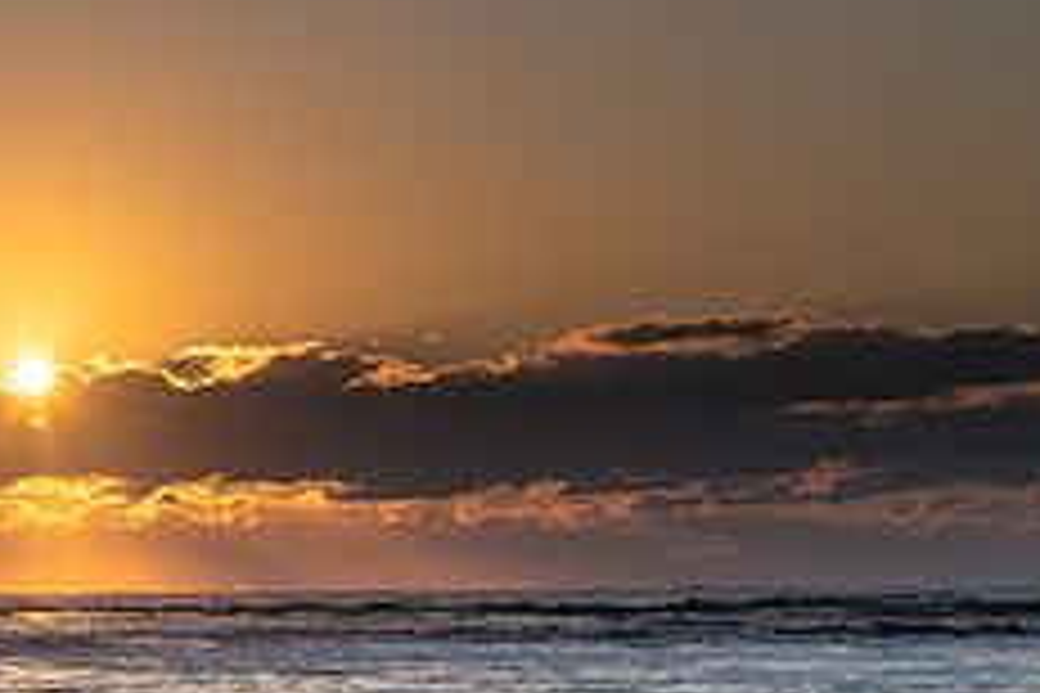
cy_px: 727
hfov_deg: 12.0
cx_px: 99
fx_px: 4911
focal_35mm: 170
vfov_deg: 8.0
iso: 31
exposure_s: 1/10
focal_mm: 66
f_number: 14
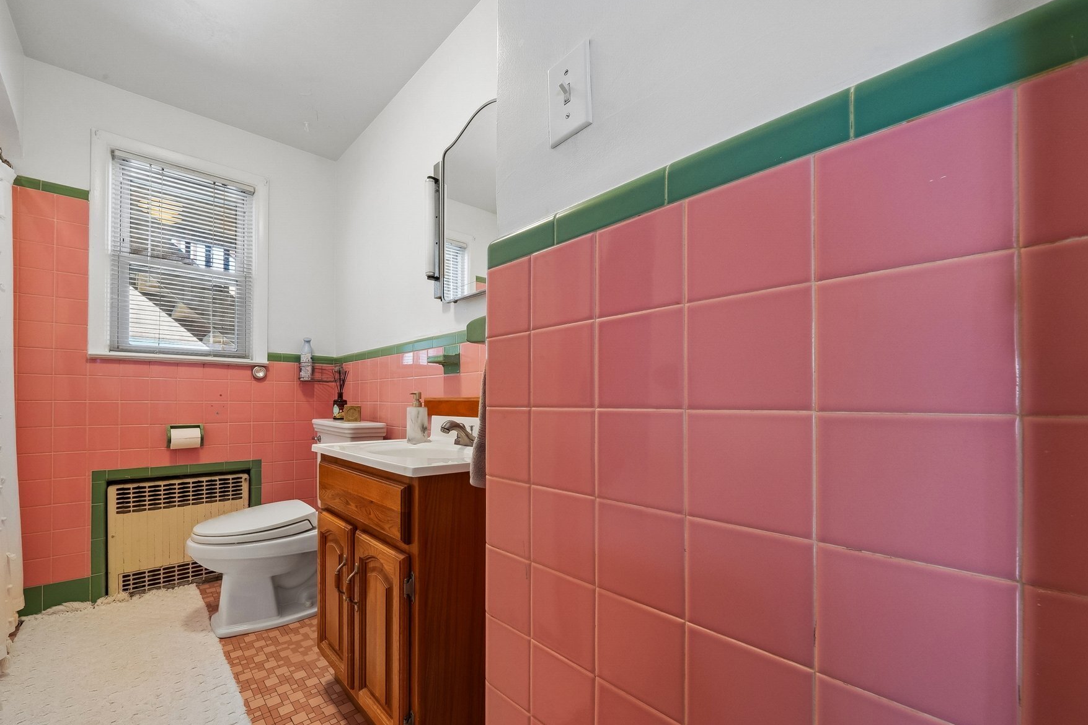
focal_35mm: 14
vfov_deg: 81.0
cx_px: 476
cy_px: 395
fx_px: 423
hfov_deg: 103.7
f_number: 16
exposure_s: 1/2.5
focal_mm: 12
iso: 400
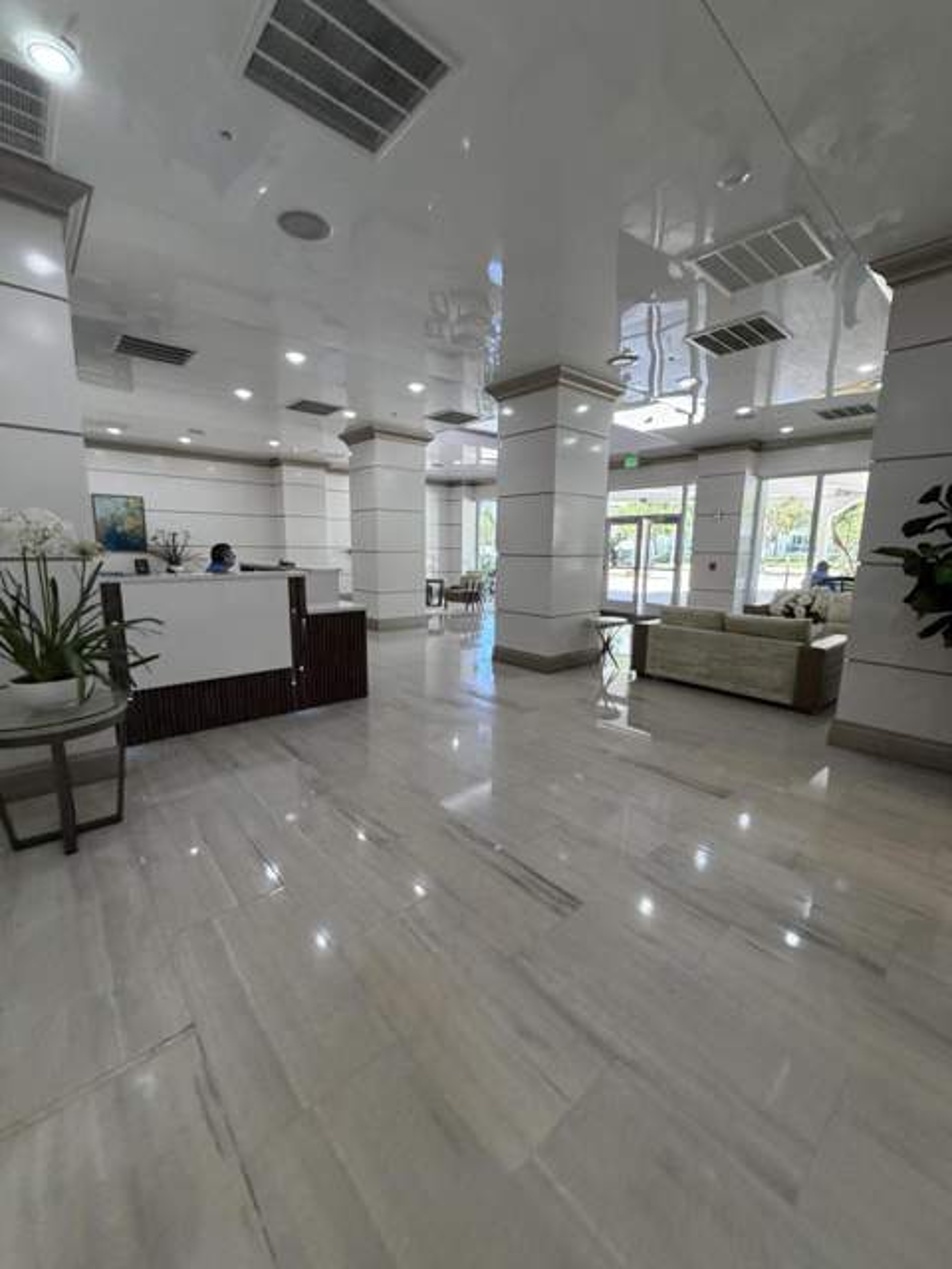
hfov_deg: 85.7
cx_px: 476
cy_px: 634
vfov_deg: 102.1
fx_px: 513
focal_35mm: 14
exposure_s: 1/60
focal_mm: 2.22
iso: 250
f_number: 2.2
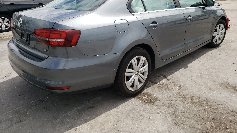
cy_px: 43
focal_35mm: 29
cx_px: 117
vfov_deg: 39.6
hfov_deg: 66.1
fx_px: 182
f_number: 1.5
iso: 50
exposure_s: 1/2500
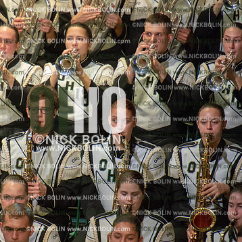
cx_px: 78
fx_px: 4358
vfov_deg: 3.2
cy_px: 119
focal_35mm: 551
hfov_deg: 3.2
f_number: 5.6
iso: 8000
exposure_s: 1/320
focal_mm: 400
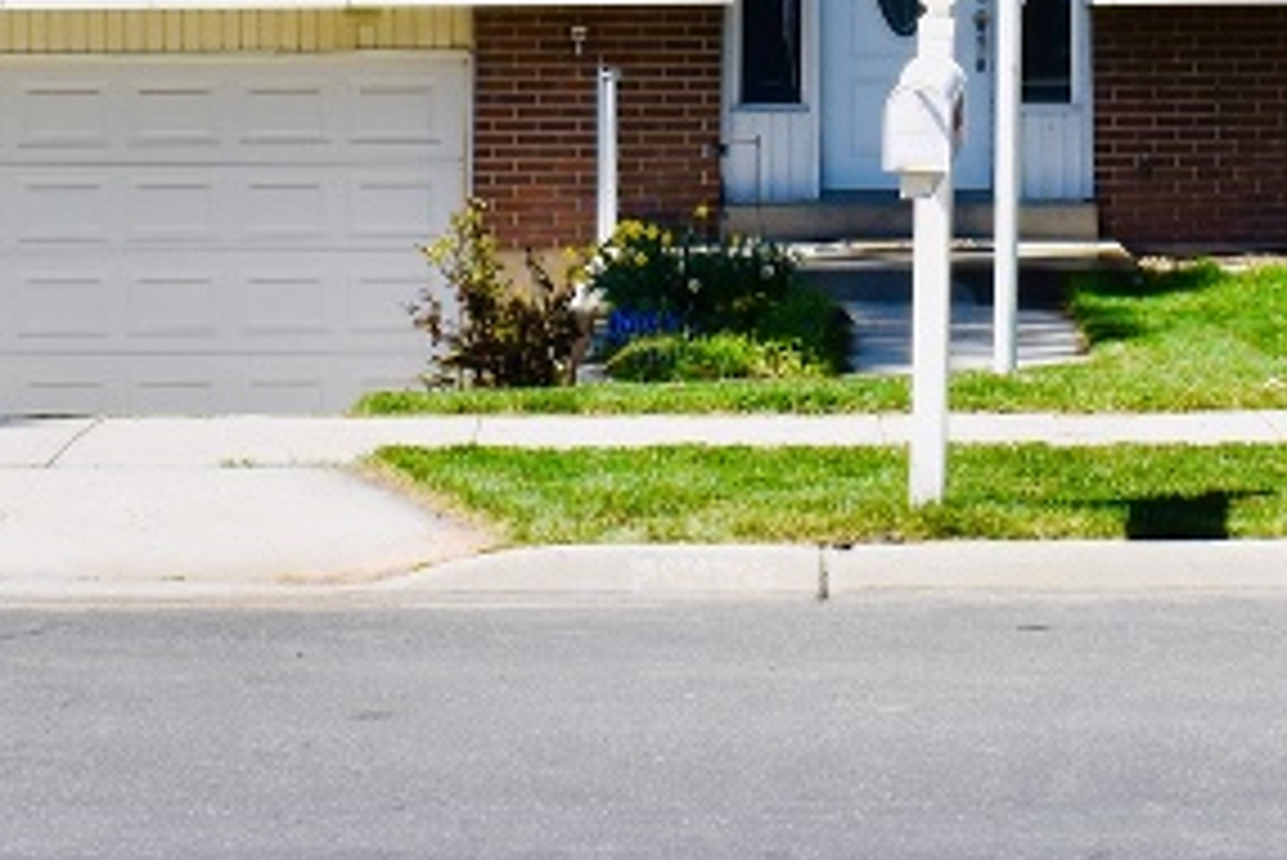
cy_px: -376
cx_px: 846
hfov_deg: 15.9
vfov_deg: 10.3
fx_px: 4614
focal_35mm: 129
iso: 200
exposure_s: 1/400
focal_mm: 24
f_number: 10
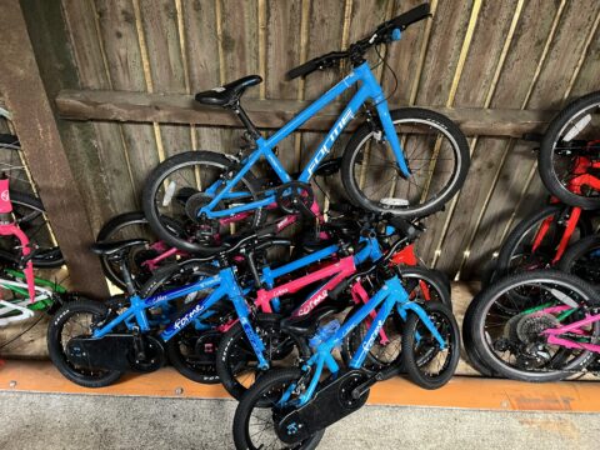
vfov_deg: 53.1
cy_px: 225
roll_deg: -3.4
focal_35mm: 26
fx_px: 451
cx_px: 300
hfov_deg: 67.3
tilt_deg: -39.7
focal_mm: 5.1
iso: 640
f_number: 1.6
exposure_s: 1/31
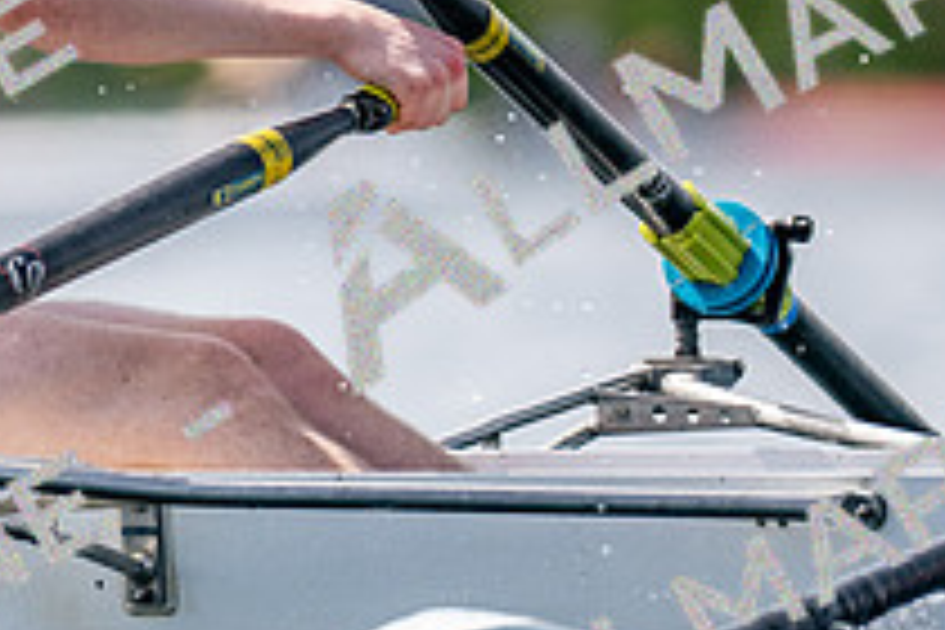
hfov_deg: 0.8
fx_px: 65357
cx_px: -58
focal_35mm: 2490
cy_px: -32
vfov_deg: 0.6
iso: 180
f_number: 4
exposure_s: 1/2500
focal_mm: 600
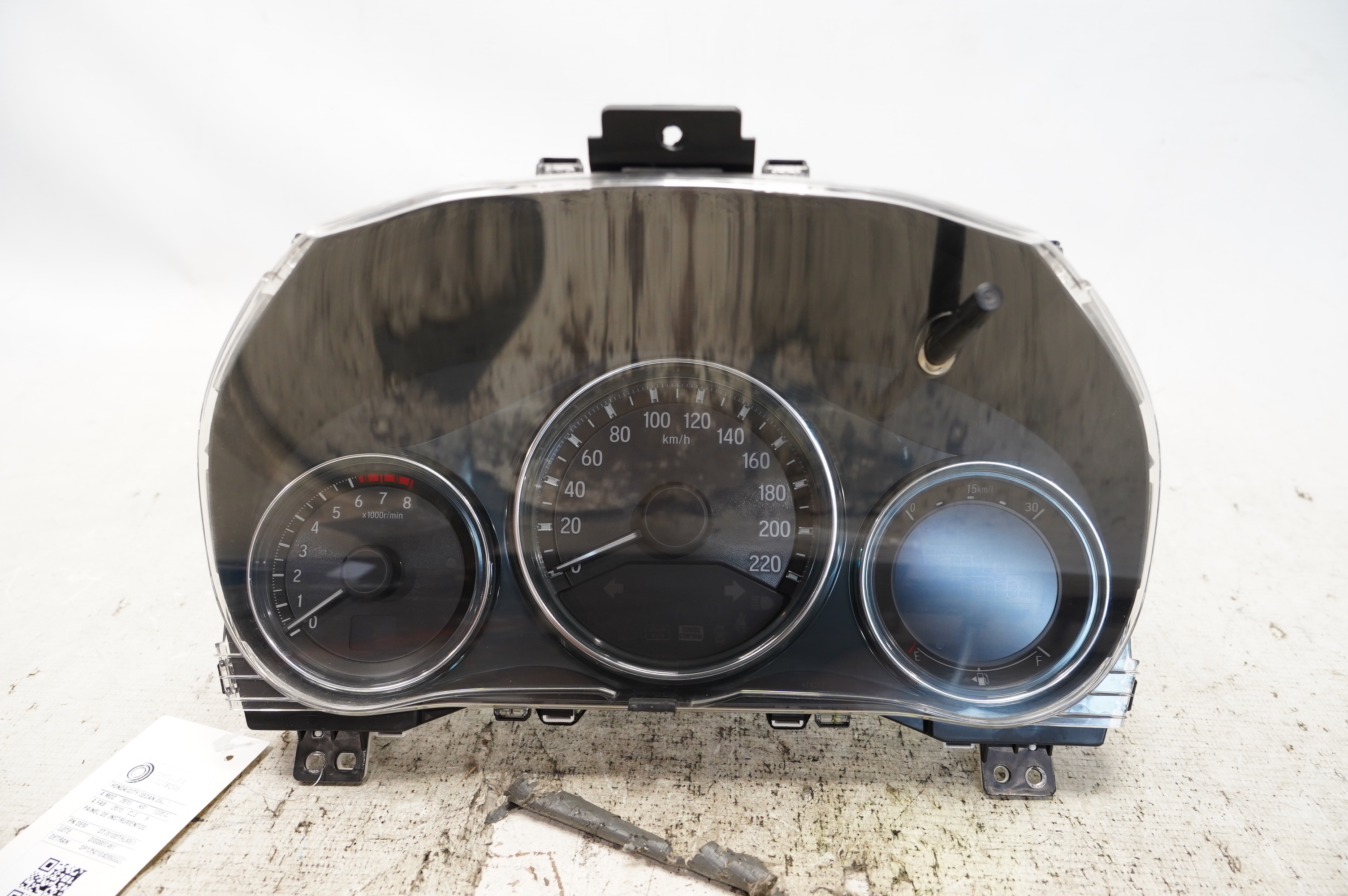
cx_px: 674
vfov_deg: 53.0
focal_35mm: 24
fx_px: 898
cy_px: 448
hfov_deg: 73.8
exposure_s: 1/60
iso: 640
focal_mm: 16
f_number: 4
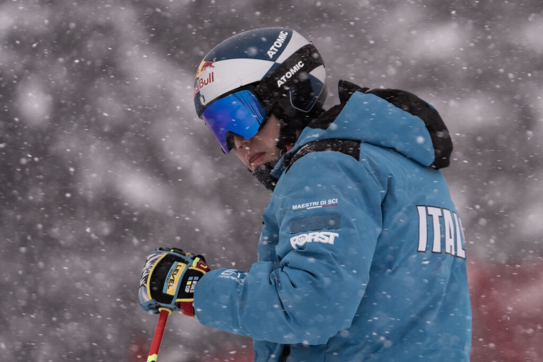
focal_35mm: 200
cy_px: 181
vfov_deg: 6.9
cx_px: 272
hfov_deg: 10.3
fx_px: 3017
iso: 500
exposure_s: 1/400
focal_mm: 200
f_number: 2.8
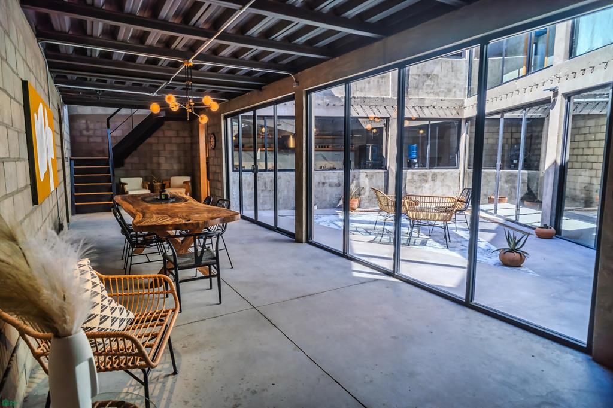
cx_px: 306
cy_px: 204
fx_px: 340
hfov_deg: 84.0
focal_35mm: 20
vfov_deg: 61.9
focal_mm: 20
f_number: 3.5
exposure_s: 1/1000
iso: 400
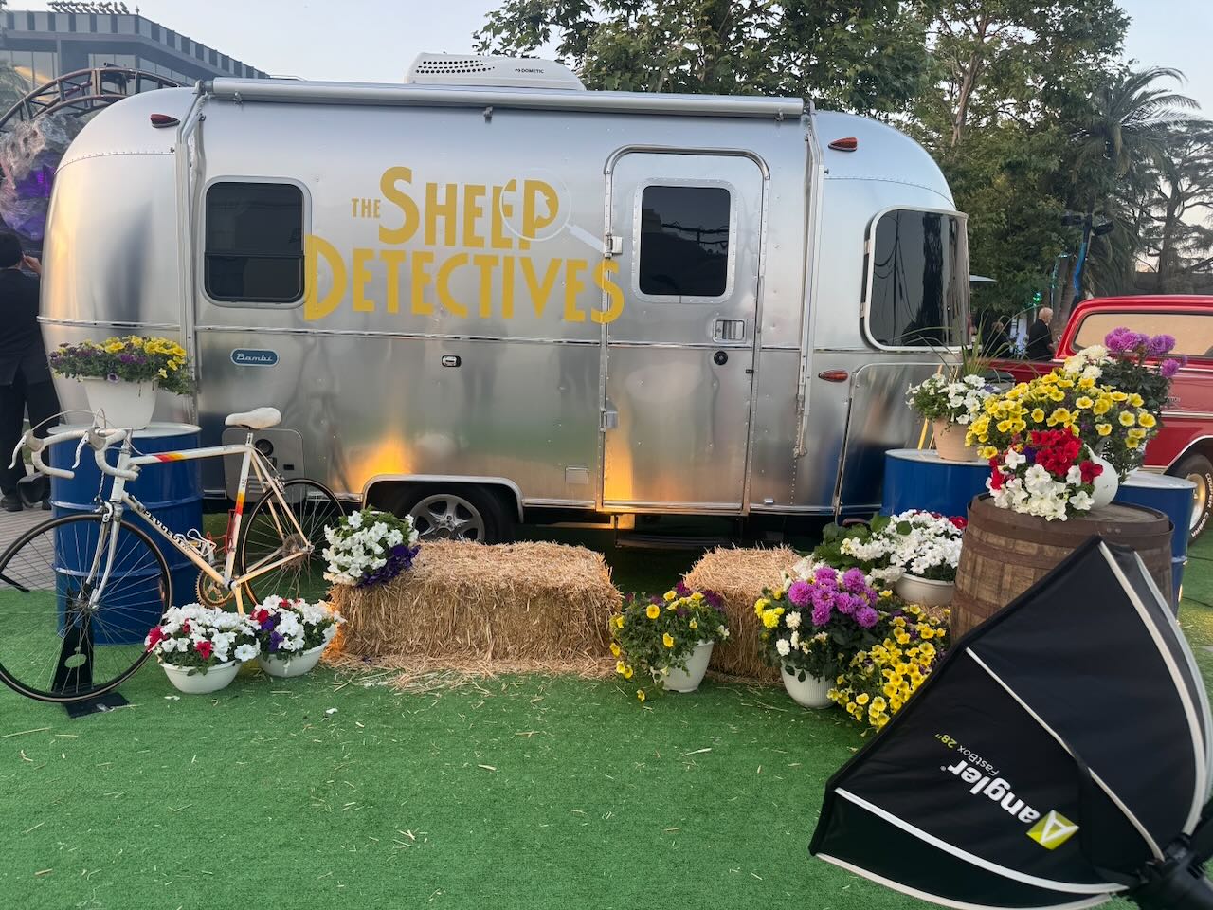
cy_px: 455
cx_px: 606
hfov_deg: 71.6
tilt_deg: -6.8
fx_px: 841
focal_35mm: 24
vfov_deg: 56.8
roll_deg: -3.7
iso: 80
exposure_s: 1/118
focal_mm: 6.76
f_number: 1.78
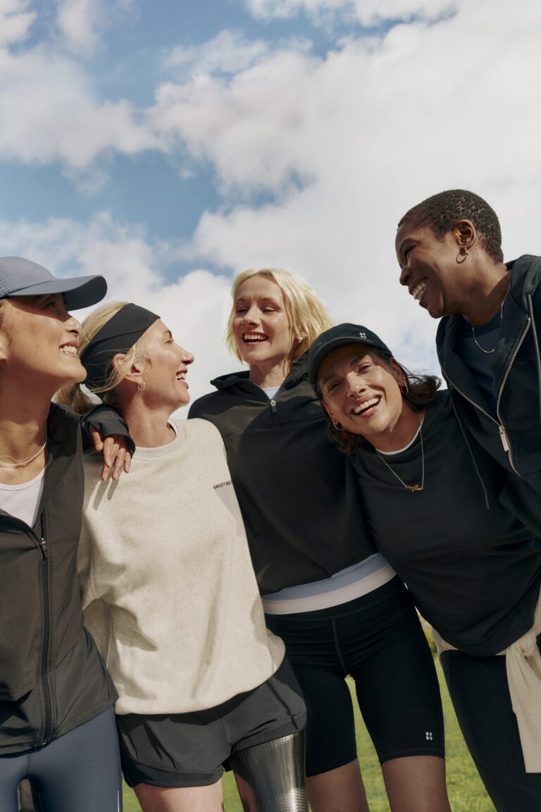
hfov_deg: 37.9
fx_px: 789
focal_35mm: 35
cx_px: 270
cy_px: 406
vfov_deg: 54.4
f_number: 7.1
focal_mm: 35
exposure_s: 1/3200
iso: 640
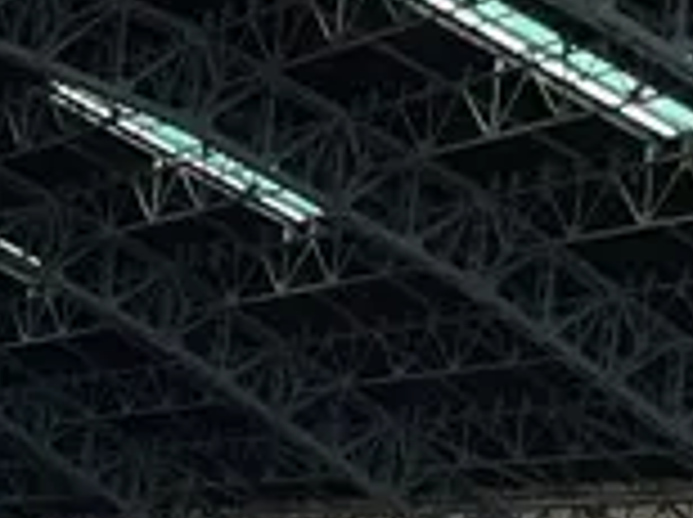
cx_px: -1287
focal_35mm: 169
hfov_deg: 9.5
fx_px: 3378
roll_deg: -1.1
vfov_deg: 8.3
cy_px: 1086
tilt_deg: -8.7
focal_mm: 5.1
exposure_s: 1/121
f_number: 1.6
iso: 80
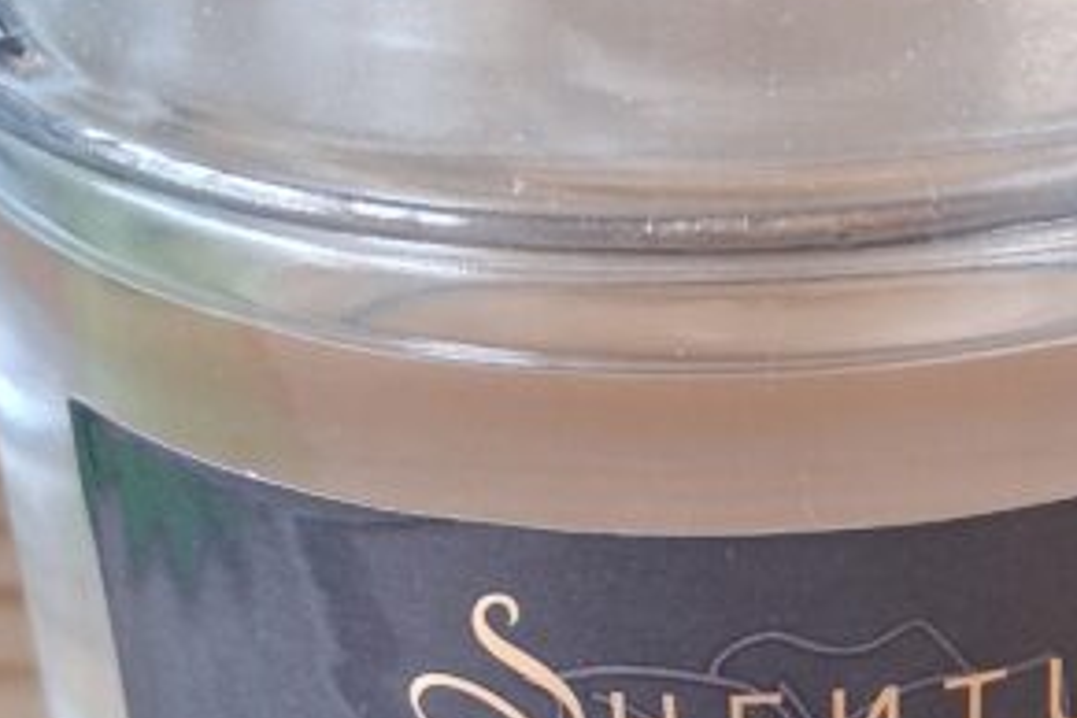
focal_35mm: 95
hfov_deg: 21.2
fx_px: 2842
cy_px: 481
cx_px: 844
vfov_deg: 14.4
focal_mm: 3.98
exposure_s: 1/100
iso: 320
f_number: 1.8
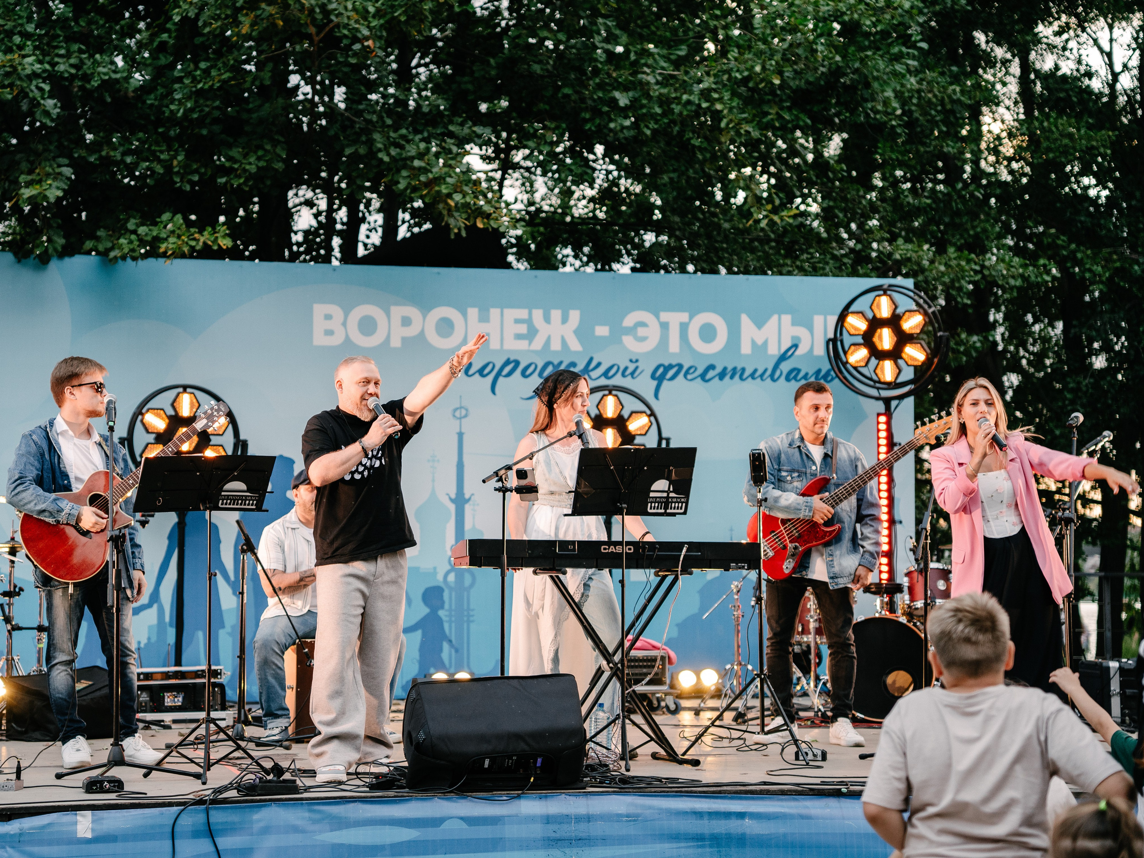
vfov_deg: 19.4
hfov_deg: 25.6
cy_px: 448
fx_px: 2511
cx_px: 459
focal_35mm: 76
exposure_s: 1/200
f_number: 2.8
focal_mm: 65.3
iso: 640
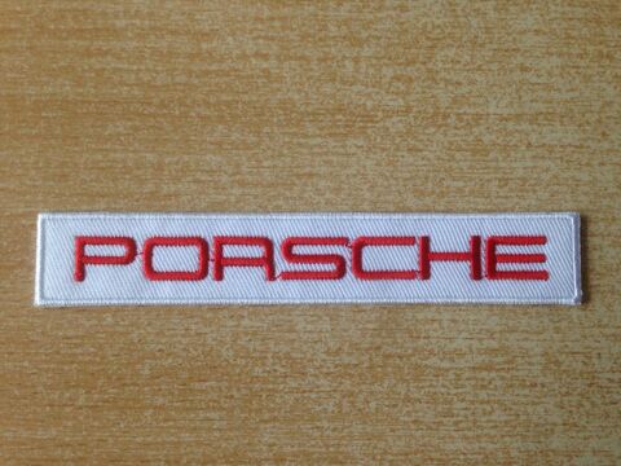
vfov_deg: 42.9
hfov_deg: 55.4
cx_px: 310
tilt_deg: -87.1
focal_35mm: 33
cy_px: 233
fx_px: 592
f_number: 2.4
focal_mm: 4.12
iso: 50
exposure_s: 1/40
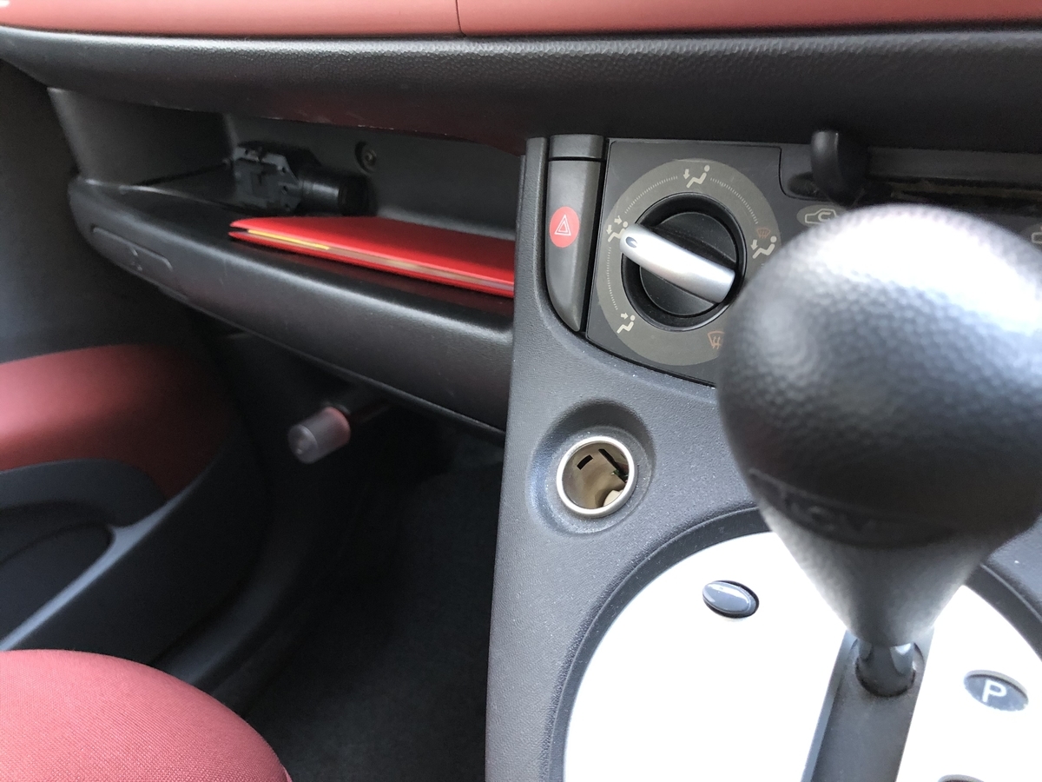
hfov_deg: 63.4
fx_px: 843
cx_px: 521
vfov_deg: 49.7
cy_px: 391
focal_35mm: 28
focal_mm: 3.99
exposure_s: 1/5
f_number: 1.8
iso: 80
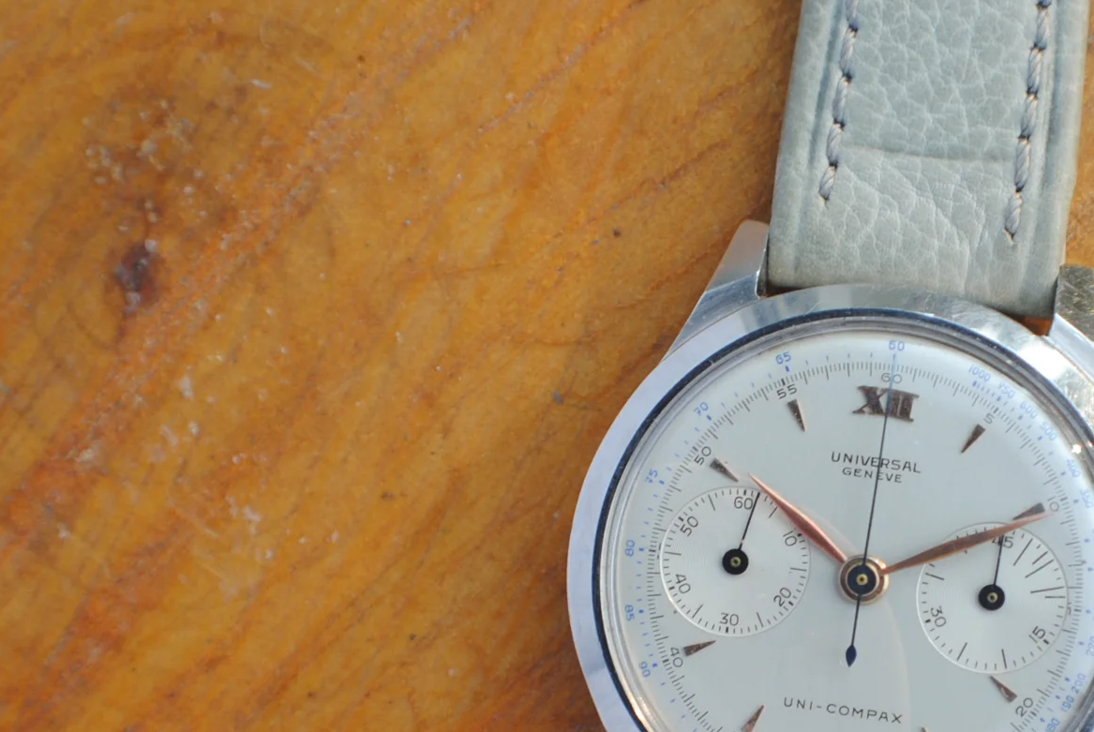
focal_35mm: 137
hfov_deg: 14.9
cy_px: 577
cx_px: 856
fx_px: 4163
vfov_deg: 10.0
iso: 200
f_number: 6.3
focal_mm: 55
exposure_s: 1/100
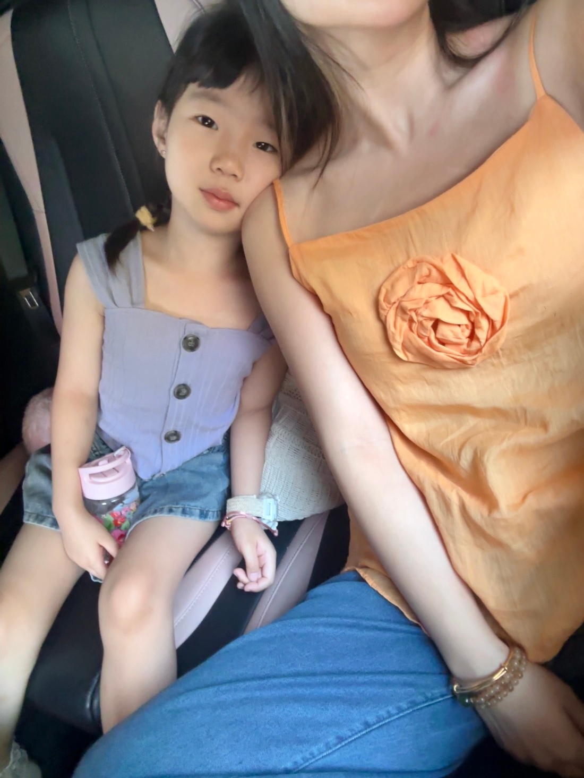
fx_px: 517
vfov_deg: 73.9
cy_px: 389
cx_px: 292
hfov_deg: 58.9
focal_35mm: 23
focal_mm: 2.69
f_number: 1.9
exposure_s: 1/19
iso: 640
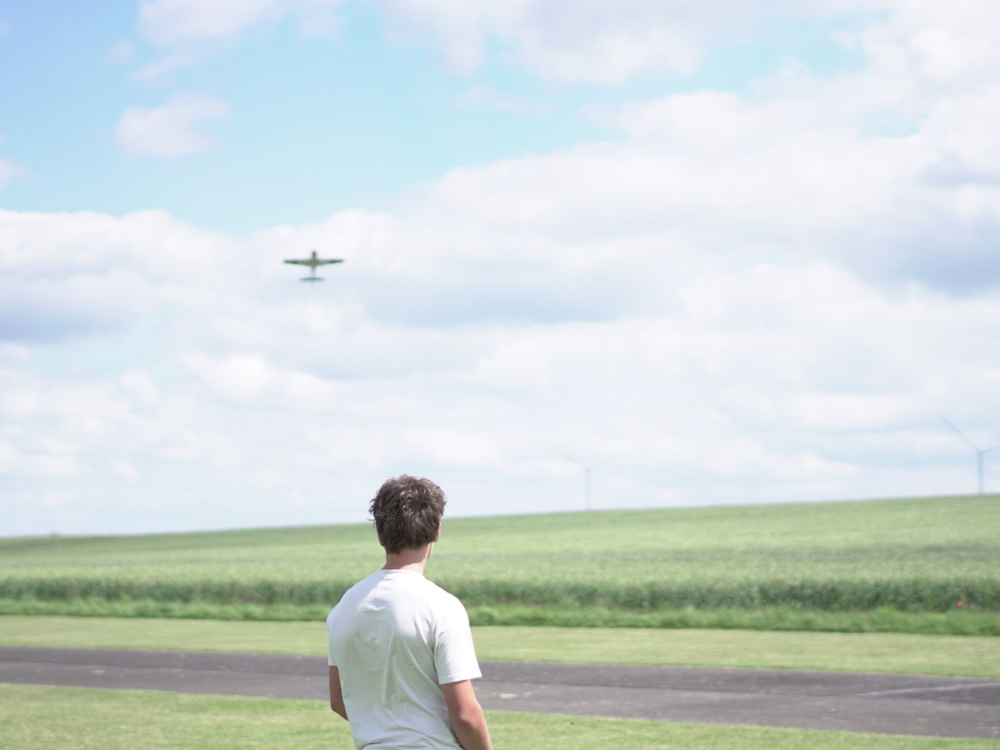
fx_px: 2369
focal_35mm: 82
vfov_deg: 18.0
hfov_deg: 23.8
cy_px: 377
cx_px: 531
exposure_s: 1/4000
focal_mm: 50
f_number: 1.8
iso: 100
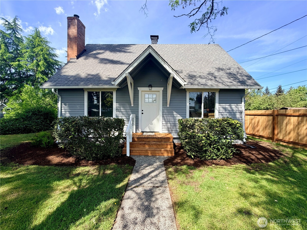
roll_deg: +0.9
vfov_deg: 85.7
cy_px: 115
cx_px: 154
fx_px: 124
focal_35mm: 14
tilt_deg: +0.7
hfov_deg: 102.1
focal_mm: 2.22
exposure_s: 1/770
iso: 40
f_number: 2.2
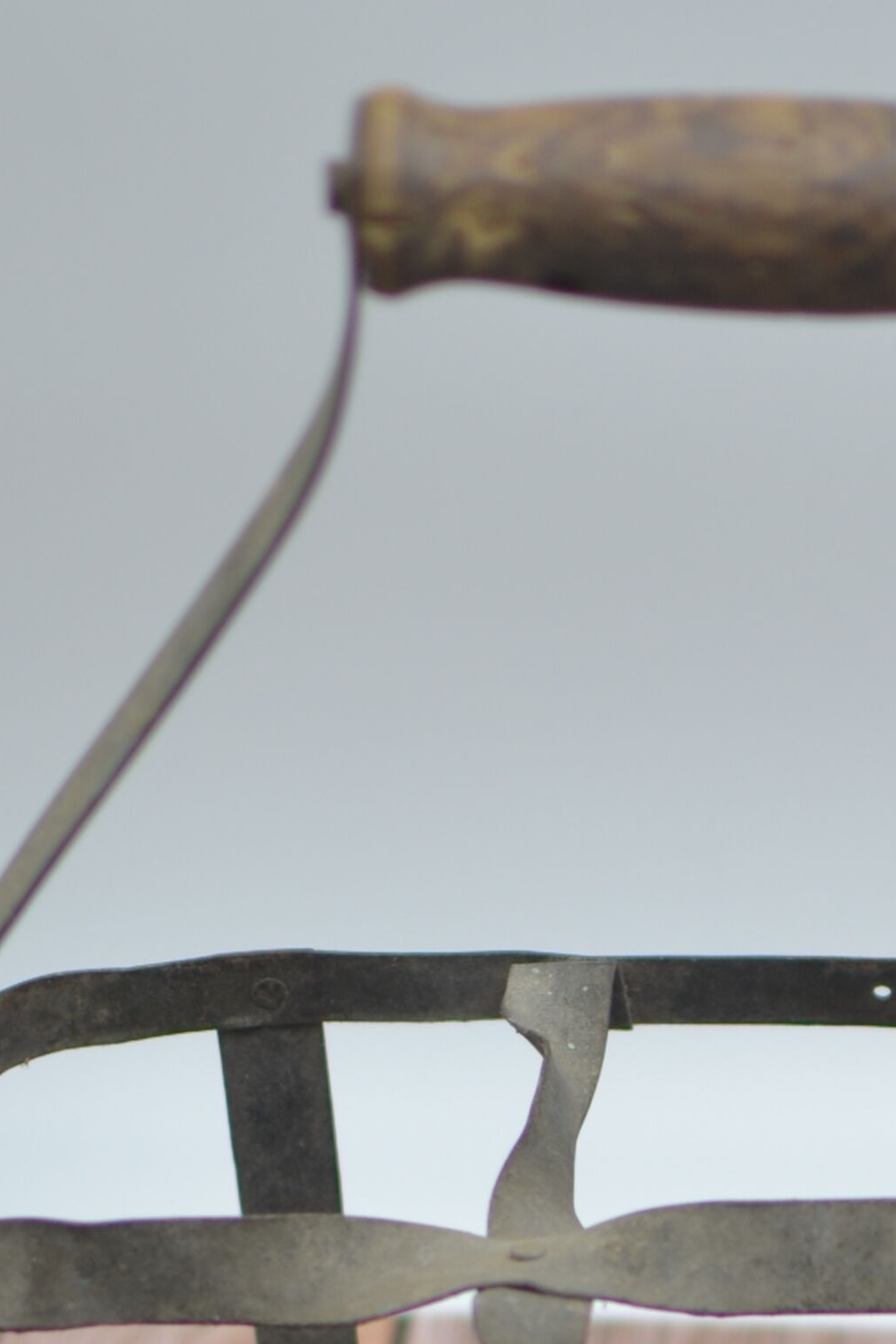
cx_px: 813
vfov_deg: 12.7
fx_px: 5919
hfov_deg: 8.6
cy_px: 1487
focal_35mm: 159
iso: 100
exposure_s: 1/500
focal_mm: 35
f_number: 1.8
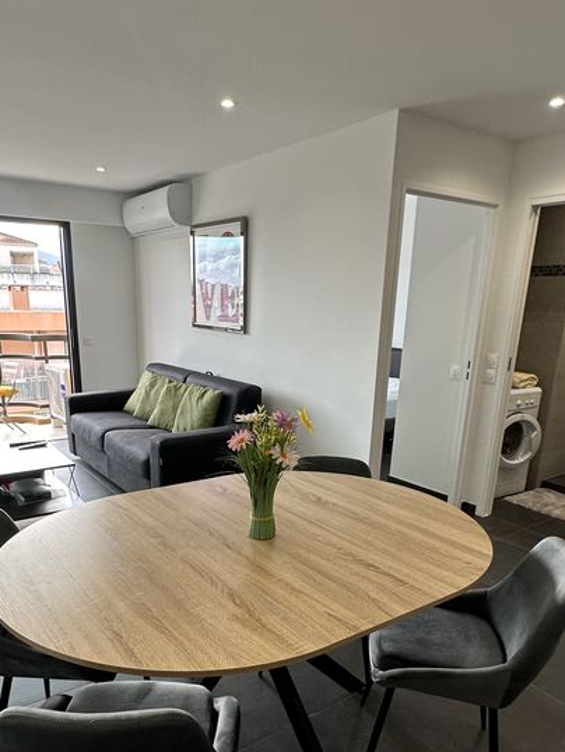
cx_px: 255
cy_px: 478
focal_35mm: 26
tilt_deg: -16.5
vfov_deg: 66.1
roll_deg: -3.4
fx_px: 565
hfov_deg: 53.0
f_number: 2.2
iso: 80
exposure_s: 1/99
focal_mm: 2.22
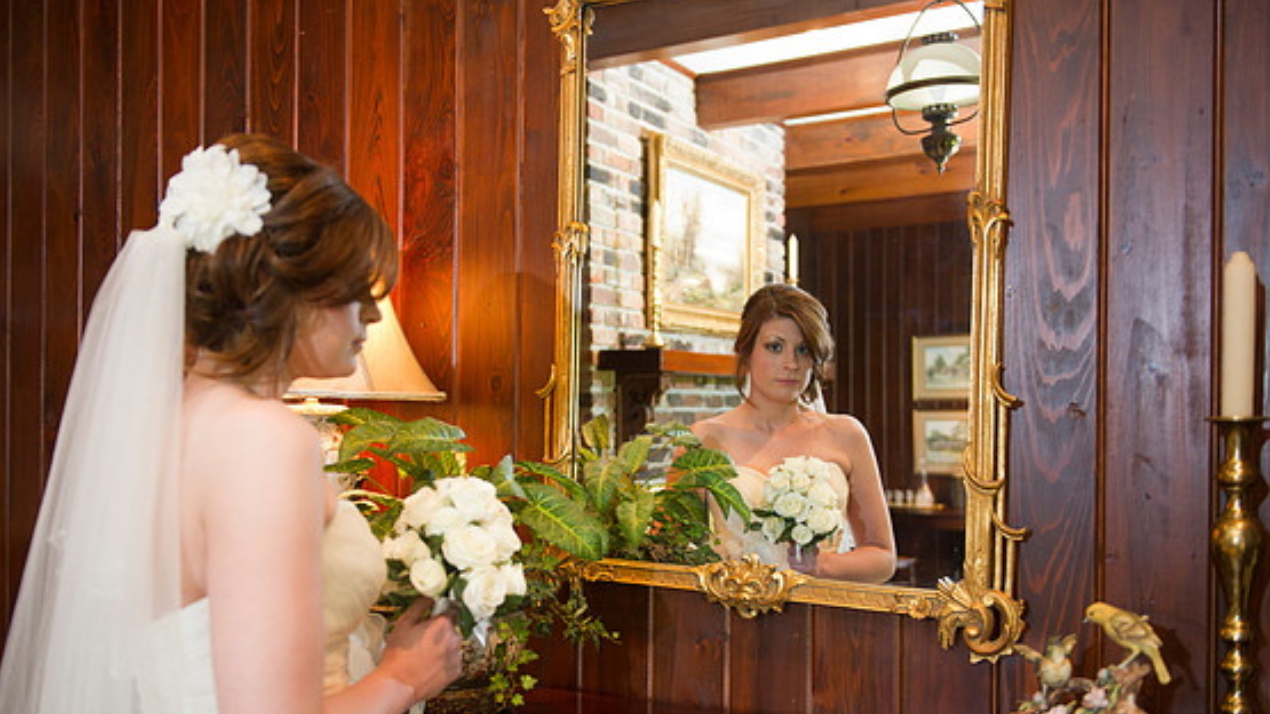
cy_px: 430
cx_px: 627
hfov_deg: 56.6
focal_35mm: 35
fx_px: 1178
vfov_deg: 33.6
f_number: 2.8
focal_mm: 32
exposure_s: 1/100
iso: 1250
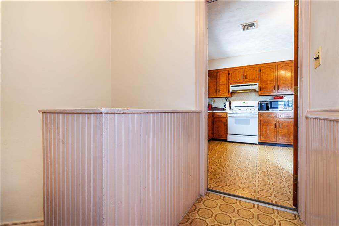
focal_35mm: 16
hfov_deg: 96.8
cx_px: 170
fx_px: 151
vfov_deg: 73.7
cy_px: 113
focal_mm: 16
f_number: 6.3
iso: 100
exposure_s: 1/2.5
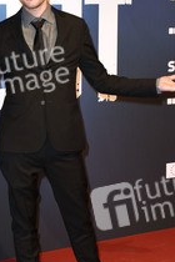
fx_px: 729
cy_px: 138
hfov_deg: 13.6
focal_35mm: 100
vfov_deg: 20.4
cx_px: 41
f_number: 6.3
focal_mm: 35
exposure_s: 1/160
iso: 640
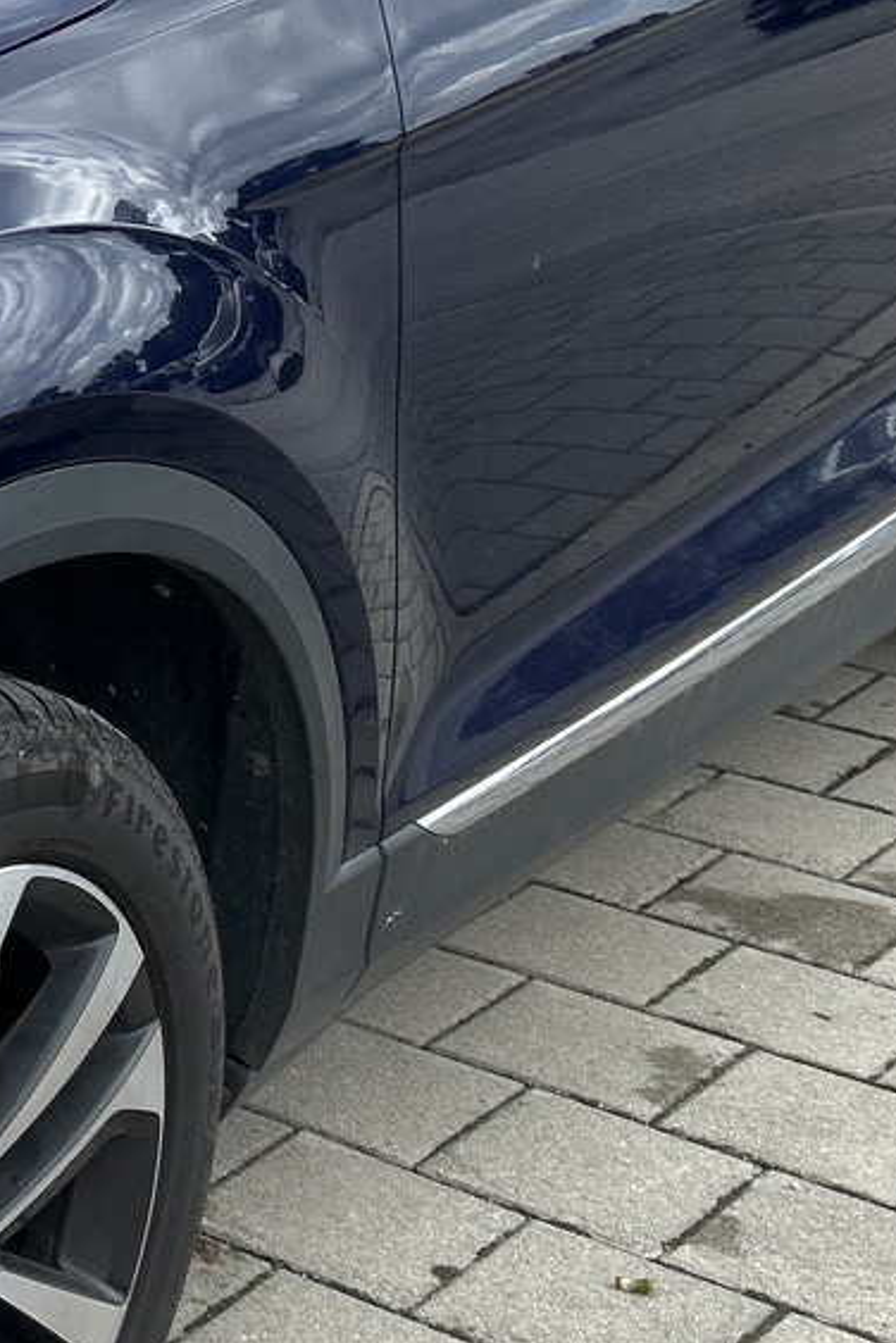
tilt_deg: -20.6
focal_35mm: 92
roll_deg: +1.6
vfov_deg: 22.1
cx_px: -555
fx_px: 3434
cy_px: 550
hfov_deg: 13.7
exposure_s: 1/1808
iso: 50
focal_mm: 5.7
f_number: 1.5
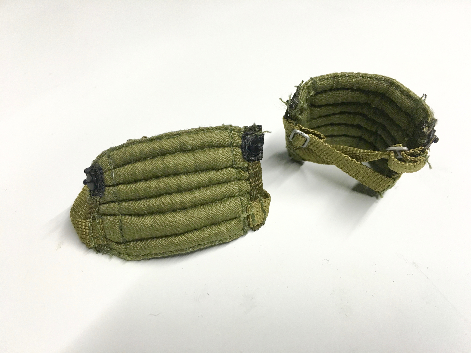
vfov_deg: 48.2
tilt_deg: -44.6
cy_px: 176
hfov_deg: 61.7
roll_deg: +1.6
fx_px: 395
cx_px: 236
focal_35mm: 29
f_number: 2.2
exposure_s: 1/33
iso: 50
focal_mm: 4.15
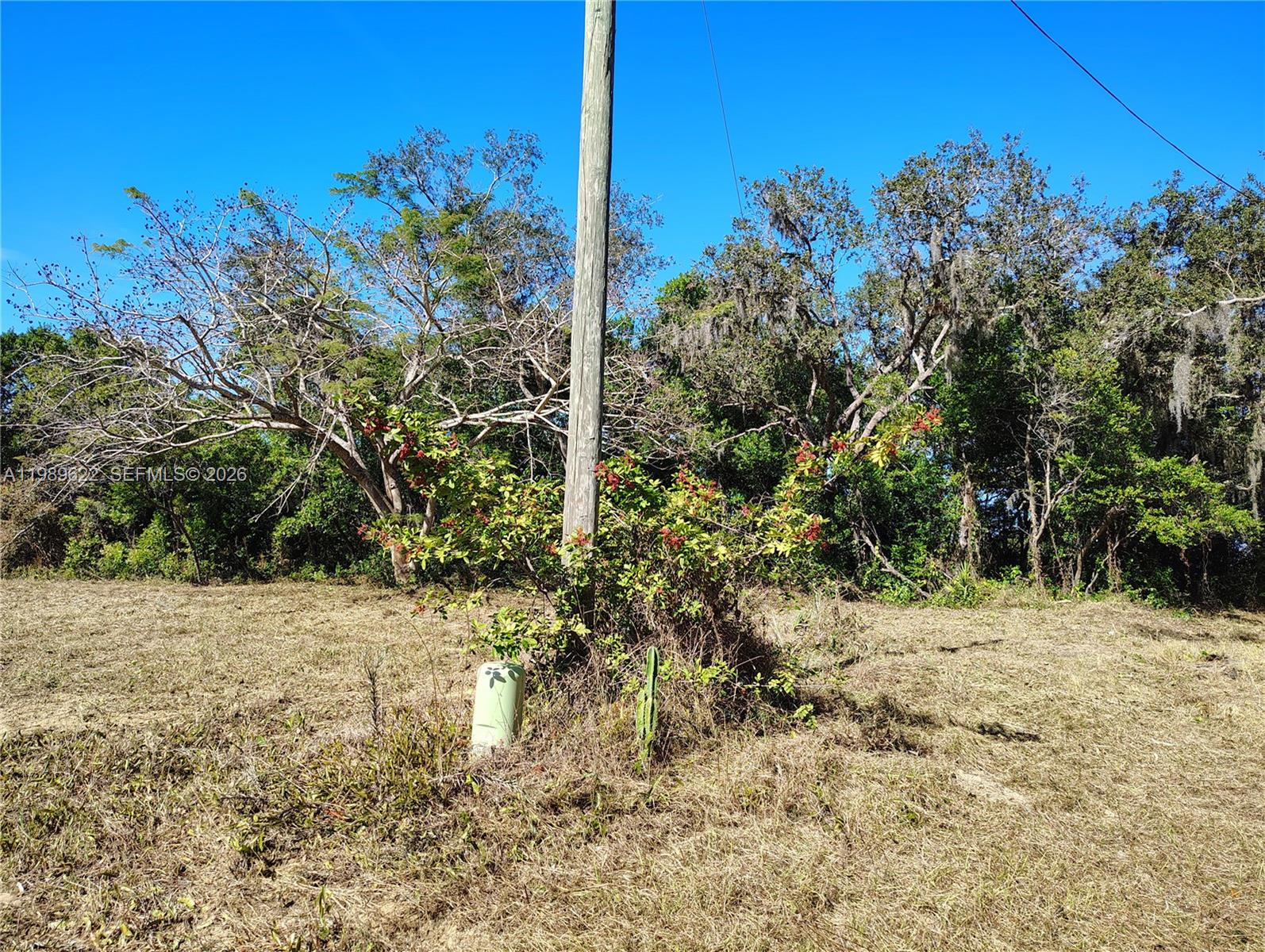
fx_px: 878
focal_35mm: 24
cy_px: 476
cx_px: 632
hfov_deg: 71.5
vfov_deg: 56.9
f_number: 1.8
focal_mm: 5.56
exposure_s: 1/528
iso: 100
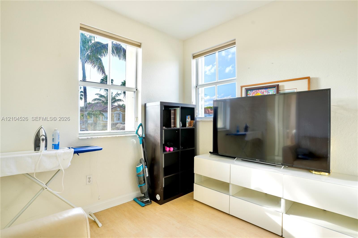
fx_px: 169
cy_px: 119
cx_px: 179
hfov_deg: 93.3
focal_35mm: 17
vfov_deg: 70.4
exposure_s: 1/800
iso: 100
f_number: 7.1
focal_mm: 17
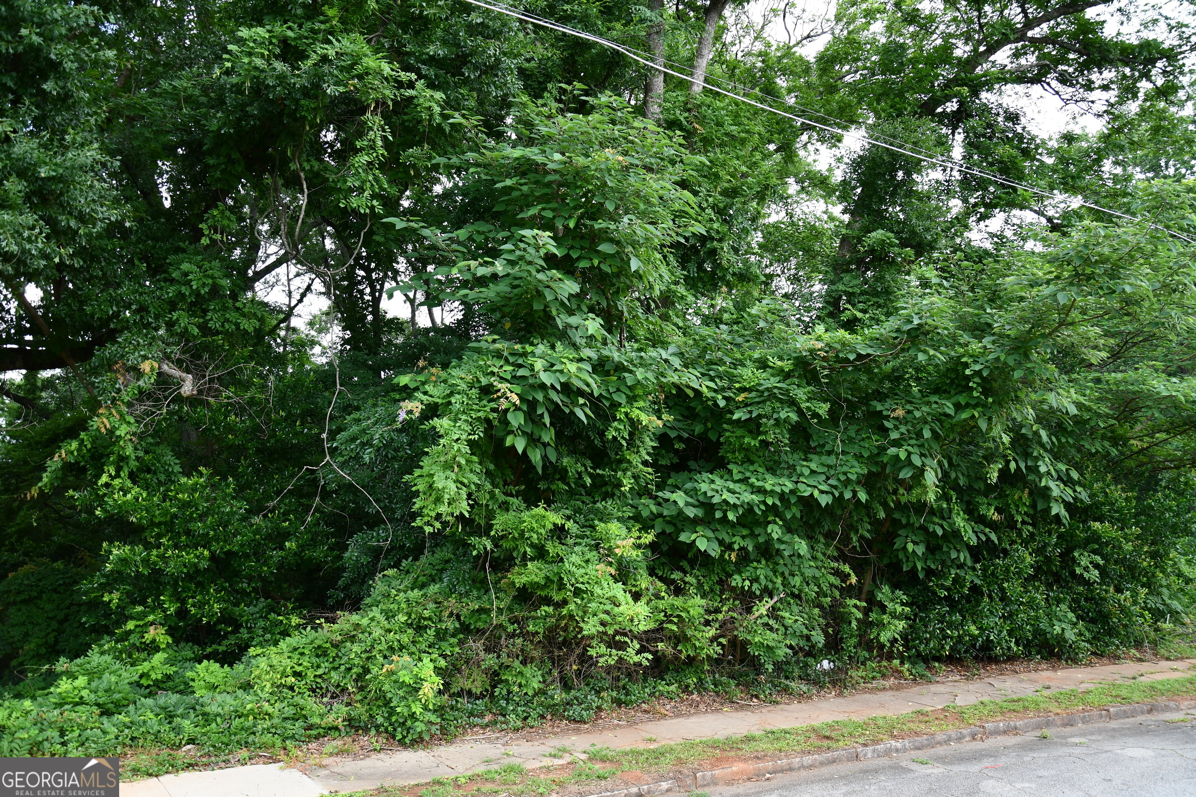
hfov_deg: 67.4
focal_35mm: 27
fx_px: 897
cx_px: 598
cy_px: 398
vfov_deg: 47.9
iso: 400
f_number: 4
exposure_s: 1/250
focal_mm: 18
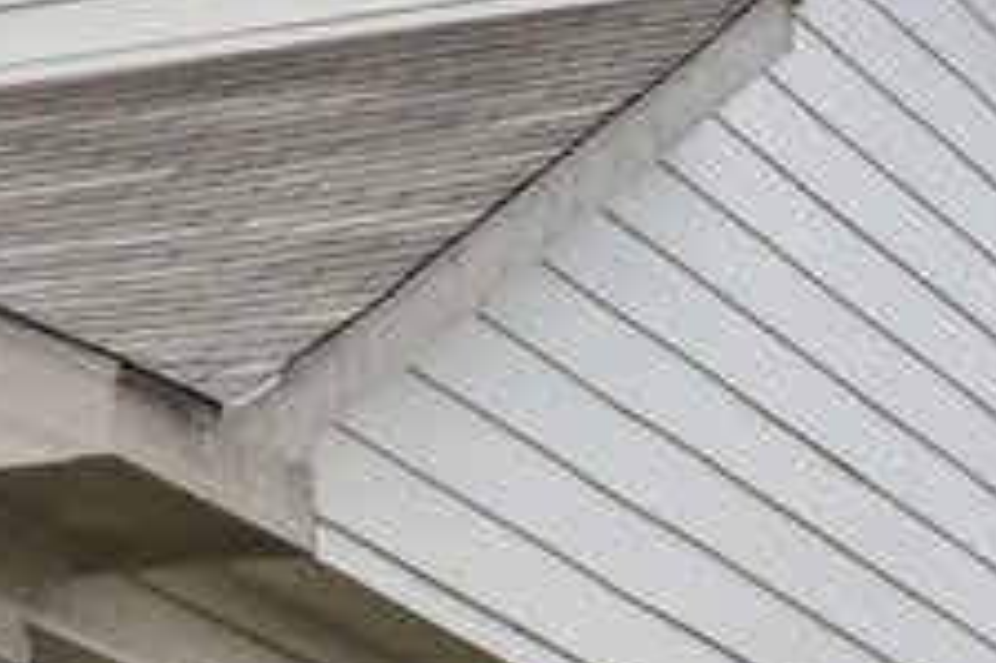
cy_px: 1317
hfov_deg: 7.9
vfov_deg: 5.5
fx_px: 6801
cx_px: -1120
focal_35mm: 246
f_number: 14
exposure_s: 1/400
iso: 640
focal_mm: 23
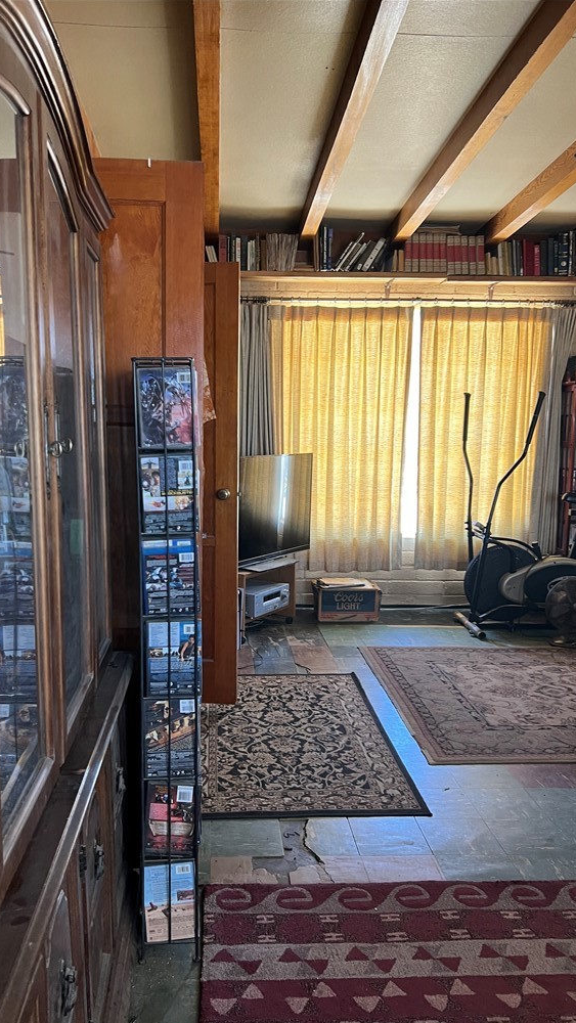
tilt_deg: -5.8
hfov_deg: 40.1
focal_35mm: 29
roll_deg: -1.2
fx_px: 787
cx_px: 251
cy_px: 523
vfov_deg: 66.0
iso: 160
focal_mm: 5.7
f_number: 1.5
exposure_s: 1/60
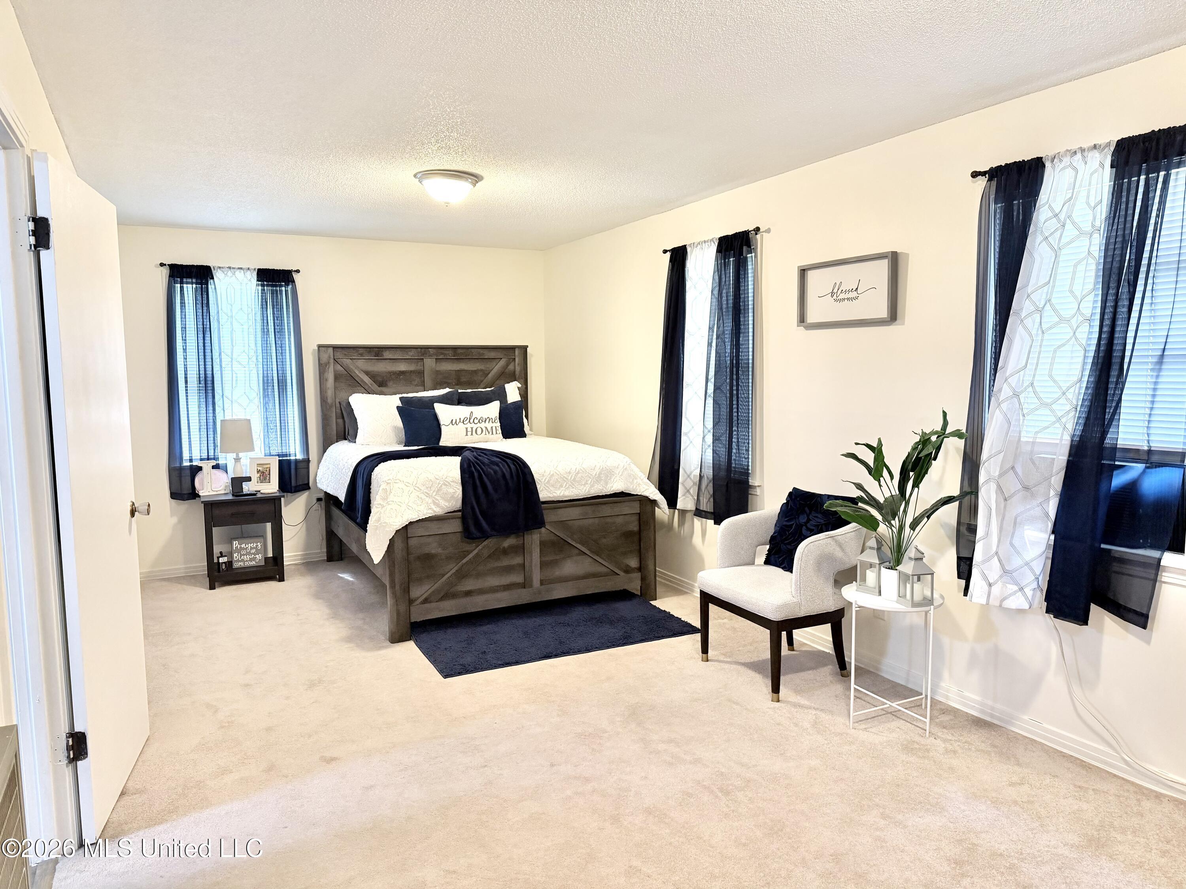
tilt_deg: -4.6
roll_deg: +0.7
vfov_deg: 56.8
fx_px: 822
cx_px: 593
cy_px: 444
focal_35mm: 24
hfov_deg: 71.6
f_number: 1.78
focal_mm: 6.76
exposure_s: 1/60
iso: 200
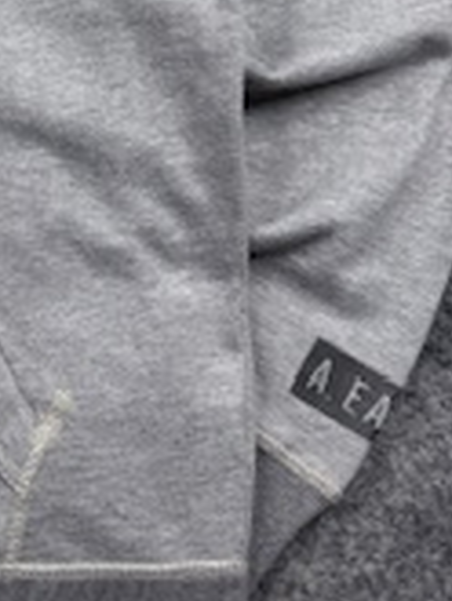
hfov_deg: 14.4
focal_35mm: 93
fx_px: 1617
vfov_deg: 19.8
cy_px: -113
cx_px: -306
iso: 64
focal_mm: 6.76
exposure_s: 1/252
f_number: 1.78
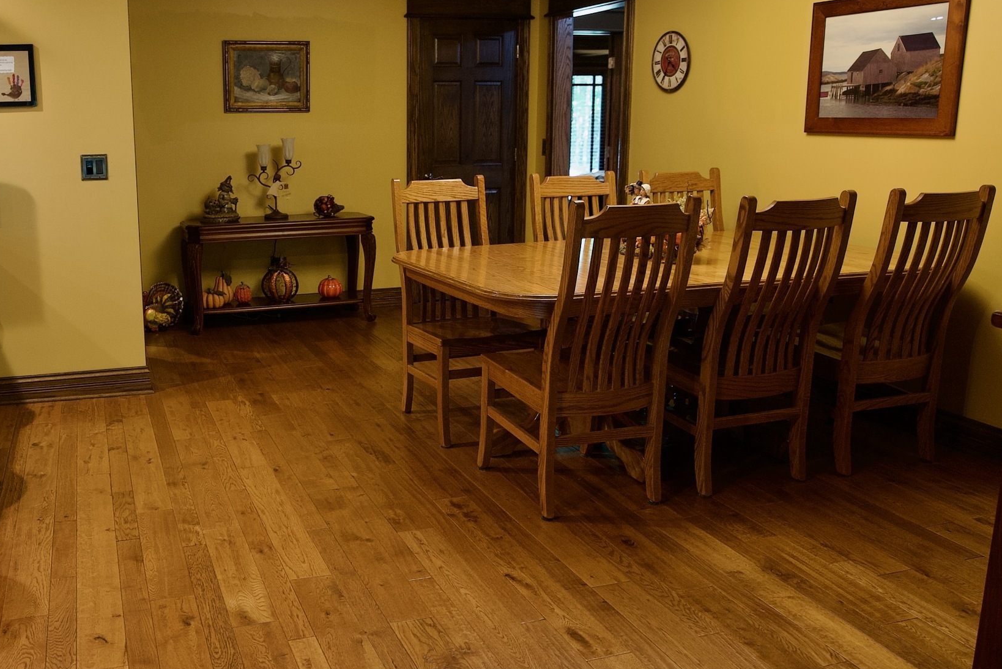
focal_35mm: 30
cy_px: 297
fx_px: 835
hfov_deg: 59.7
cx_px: 296
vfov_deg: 43.6
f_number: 2.8
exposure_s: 1/40
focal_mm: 16
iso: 640
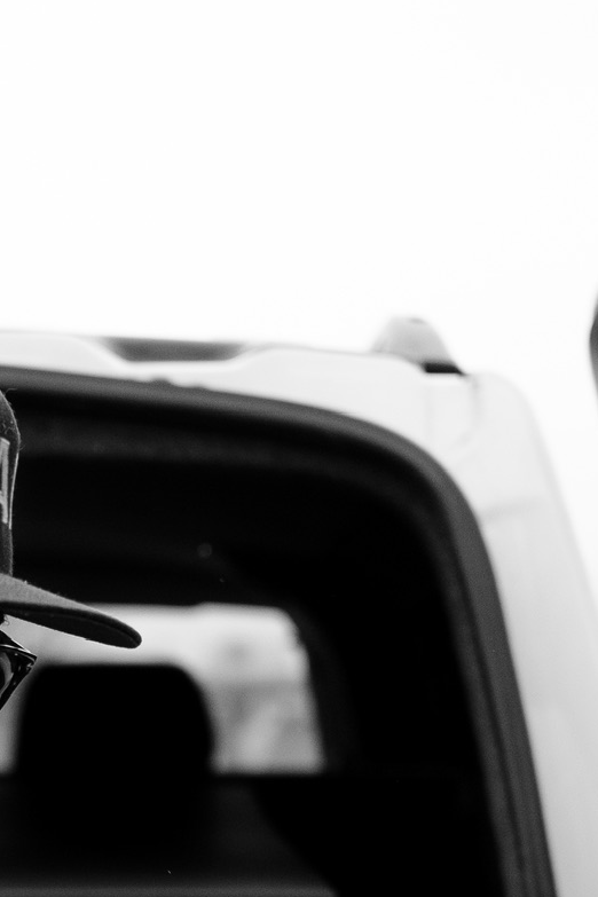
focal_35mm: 156
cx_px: -148
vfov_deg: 13.0
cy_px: 949
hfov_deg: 8.7
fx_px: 3887
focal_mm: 35
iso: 400
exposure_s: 1/850
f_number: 2
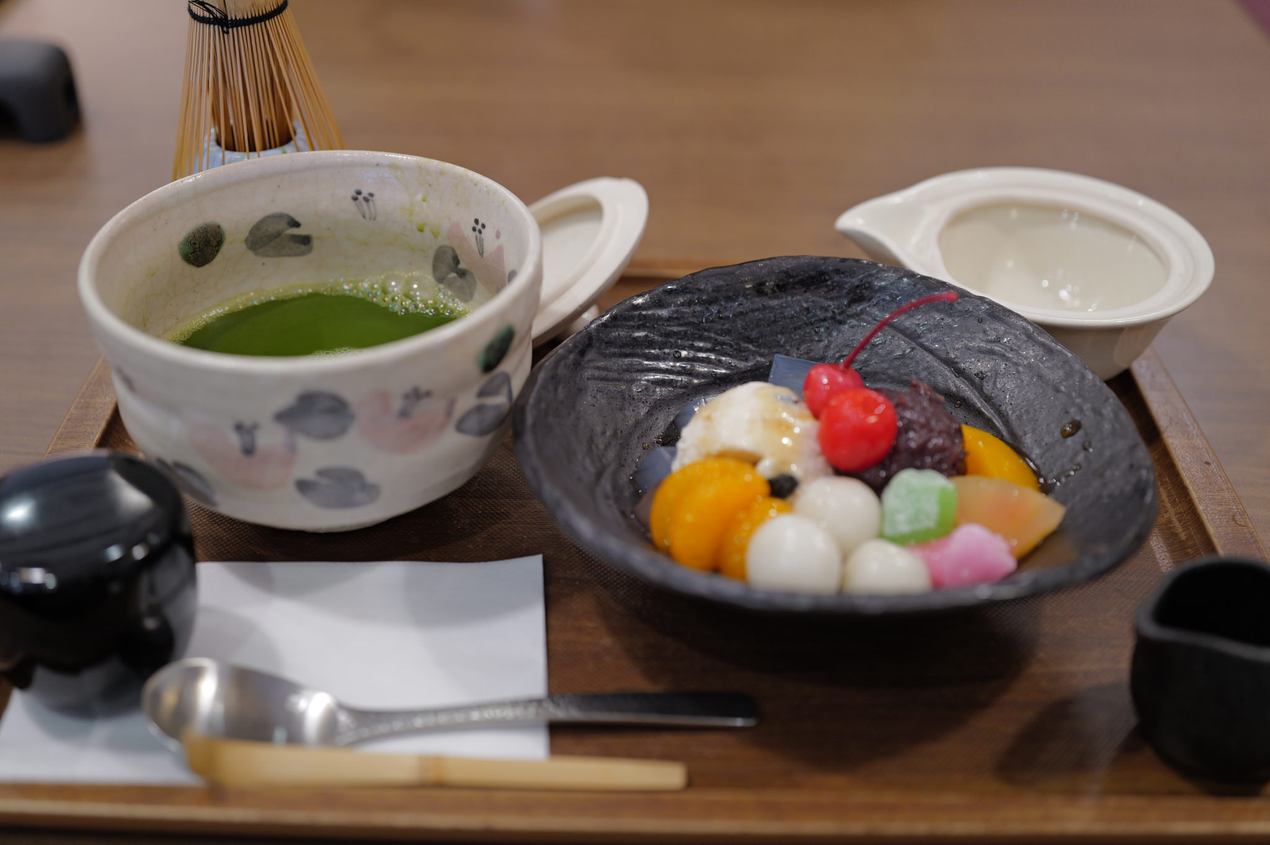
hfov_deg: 45.5
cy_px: 422
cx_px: 635
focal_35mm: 43
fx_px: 1516
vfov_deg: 31.2
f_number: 2.8
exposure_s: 1/80
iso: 800
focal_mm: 43
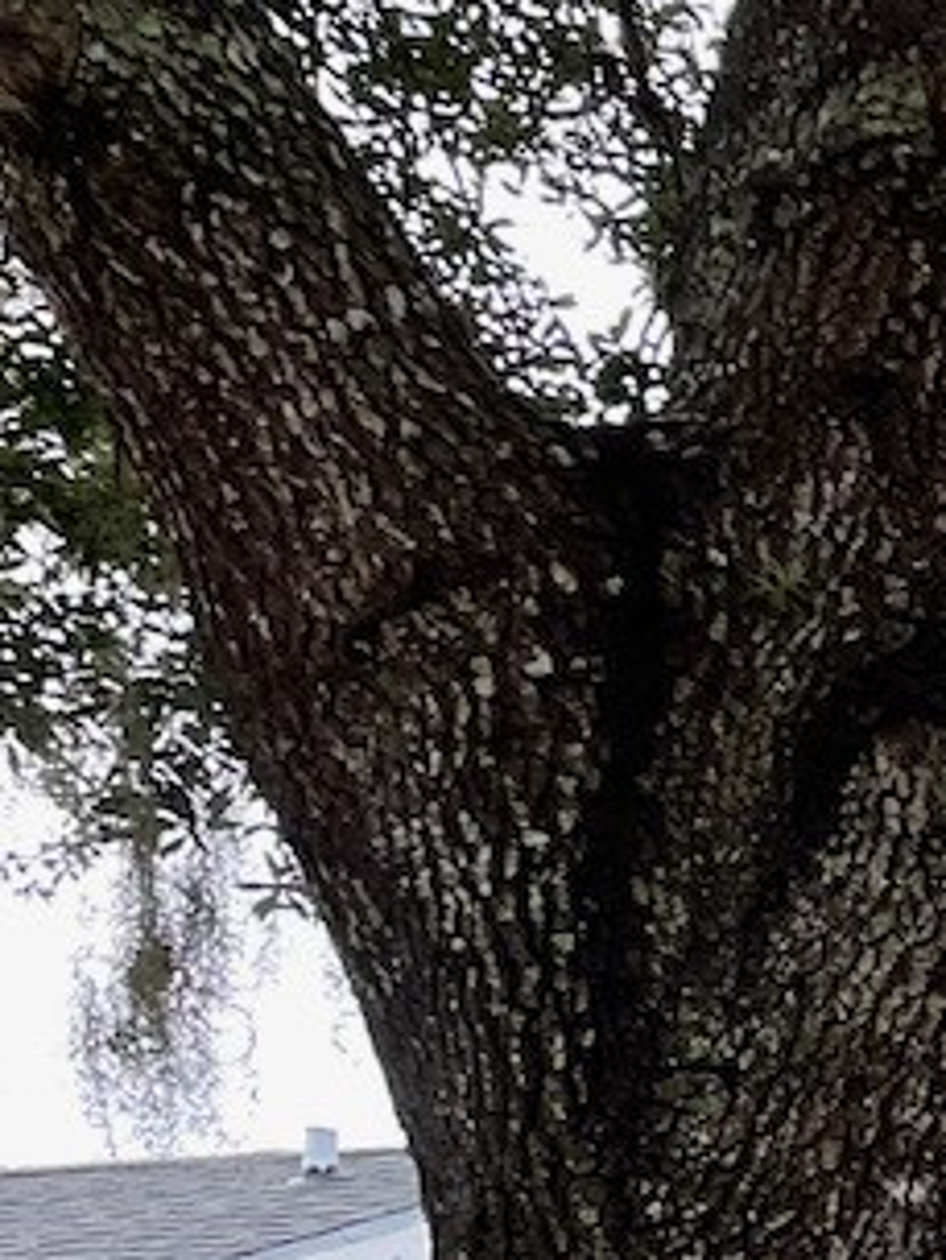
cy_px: 1557
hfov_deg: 10.7
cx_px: 2578
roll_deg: -0.1
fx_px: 3969
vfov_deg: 17.1
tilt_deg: +5.3
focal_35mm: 109
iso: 100
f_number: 1.6
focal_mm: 4.2
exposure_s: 1/121
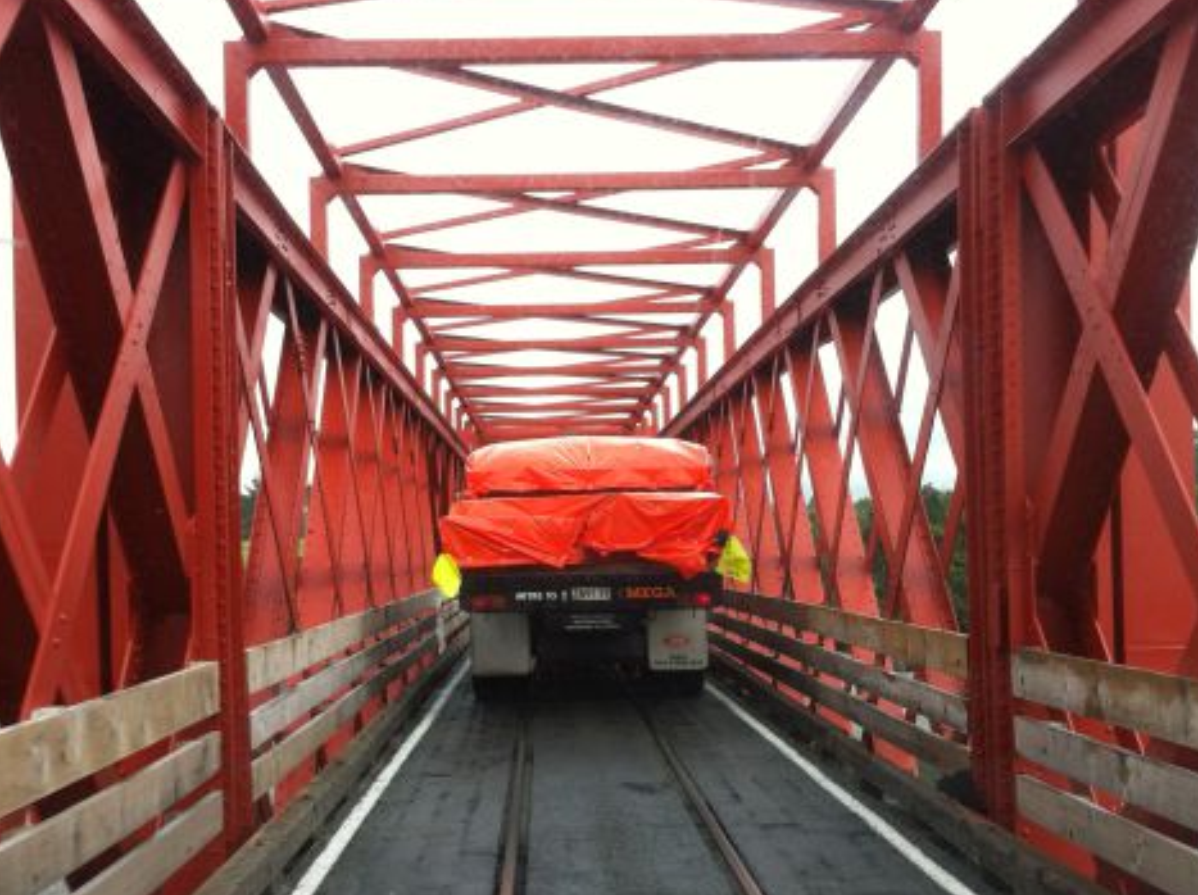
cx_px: 575
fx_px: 1659
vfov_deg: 30.2
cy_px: 492
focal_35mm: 48
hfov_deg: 39.7
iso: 80
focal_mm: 3.85
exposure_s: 1/155
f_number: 2.8
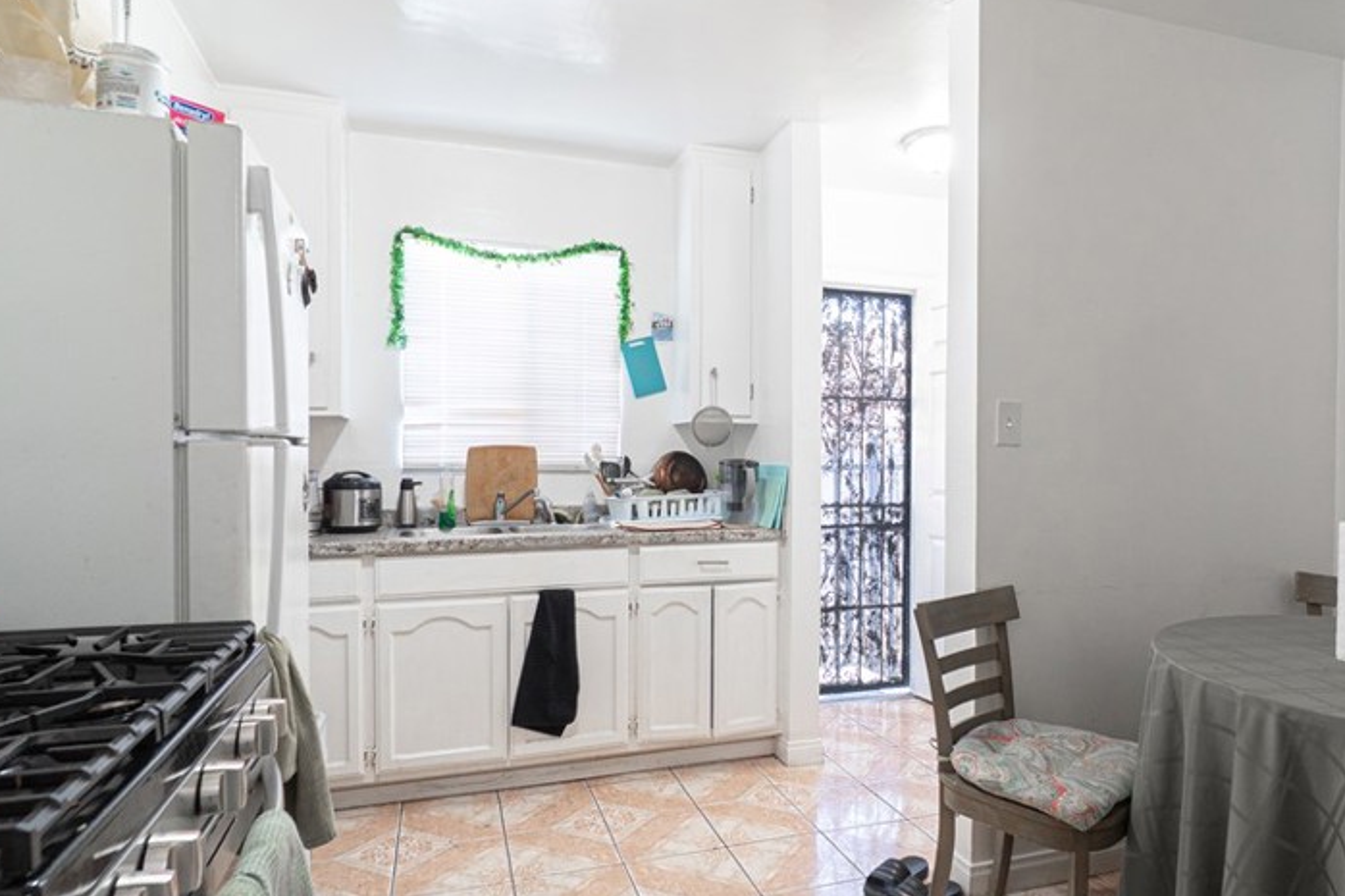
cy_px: 445
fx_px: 822
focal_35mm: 22
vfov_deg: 57.2
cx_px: 775
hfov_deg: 78.1
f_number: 7.1
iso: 320
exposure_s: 1/5
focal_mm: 10
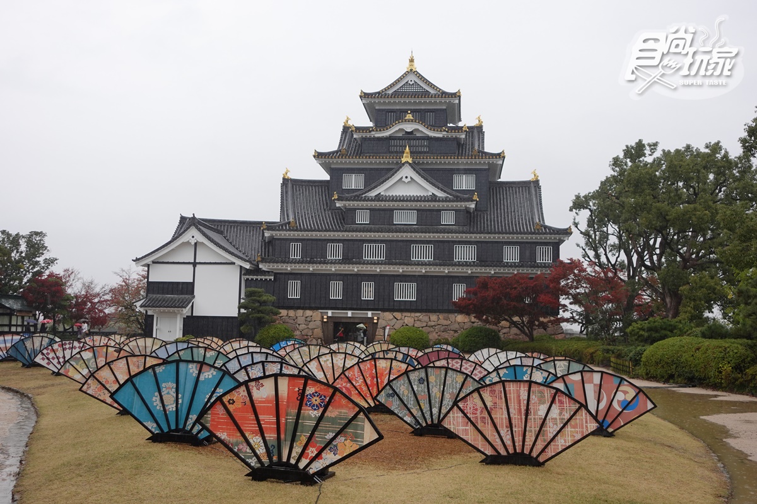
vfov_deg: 33.4
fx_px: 841
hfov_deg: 48.5
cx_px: 378
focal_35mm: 40
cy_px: 252
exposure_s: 1/320
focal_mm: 15.27
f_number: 2.8
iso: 125
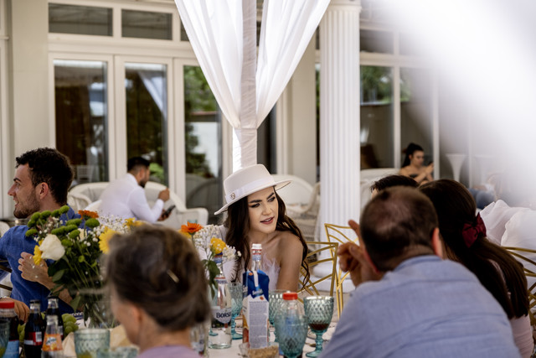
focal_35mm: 83
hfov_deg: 24.5
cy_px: 179
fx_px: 1236
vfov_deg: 16.5
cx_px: 268
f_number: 2.8
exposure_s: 1/1400
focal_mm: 55
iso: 160
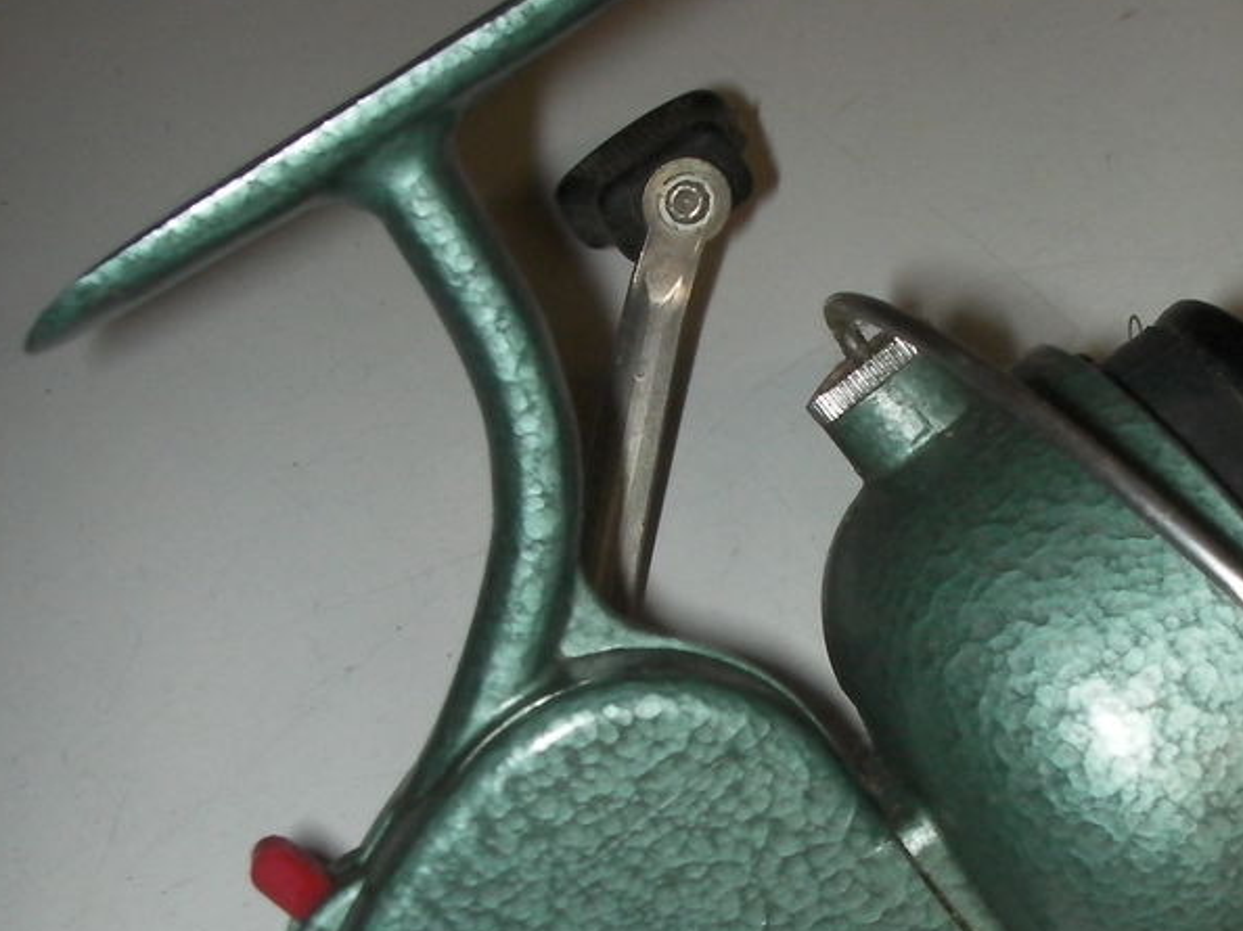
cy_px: 688
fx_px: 2297
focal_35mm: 64
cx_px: 820
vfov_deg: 22.7
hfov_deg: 30.1
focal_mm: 6.3
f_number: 5.6
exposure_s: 1/30
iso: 200
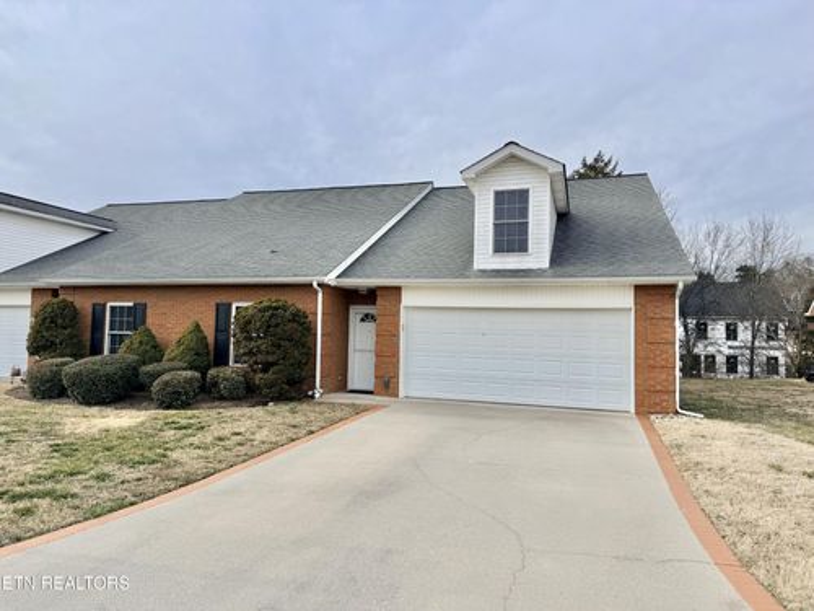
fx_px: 564
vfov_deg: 56.8
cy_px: 306
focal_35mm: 24
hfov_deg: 71.6
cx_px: 407
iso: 80
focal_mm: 6.76
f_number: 1.78
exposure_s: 1/2703
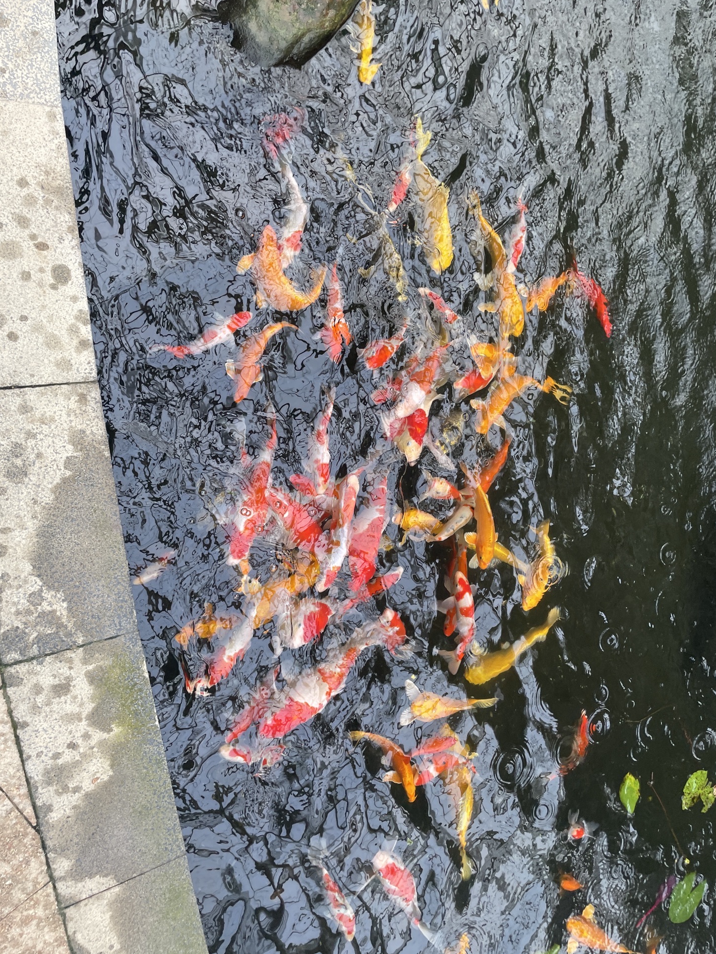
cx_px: 355
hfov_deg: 51.3
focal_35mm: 27
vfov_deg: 65.3
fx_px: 745
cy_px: 473
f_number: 1.6
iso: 64
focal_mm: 4.2
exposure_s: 1/121
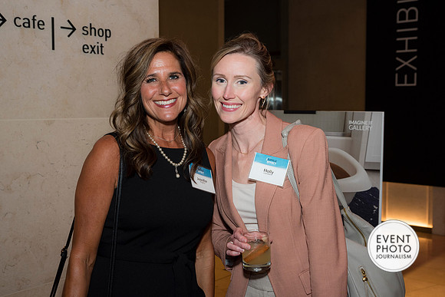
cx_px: 222
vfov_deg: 29.9
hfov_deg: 43.6
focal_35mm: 45
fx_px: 556
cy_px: 148
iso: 800
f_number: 5.6
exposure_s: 1/125
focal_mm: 45
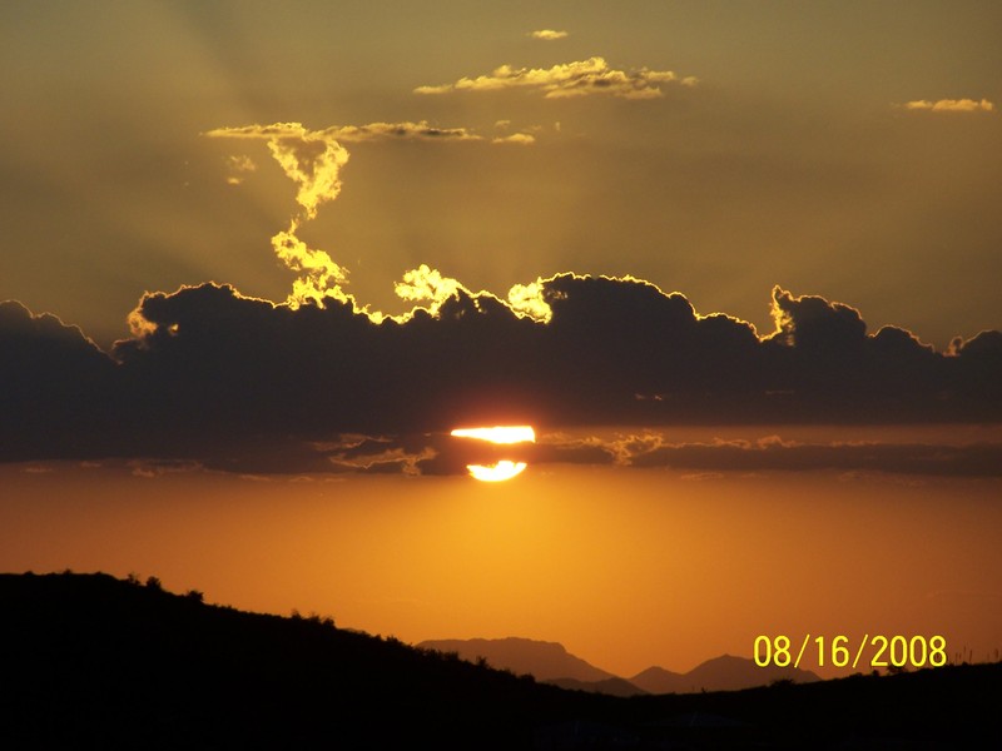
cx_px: 501
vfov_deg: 4.7
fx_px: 9176
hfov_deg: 6.3
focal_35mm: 317
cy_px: 376
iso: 80
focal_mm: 52.6
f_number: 5
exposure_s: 1/800
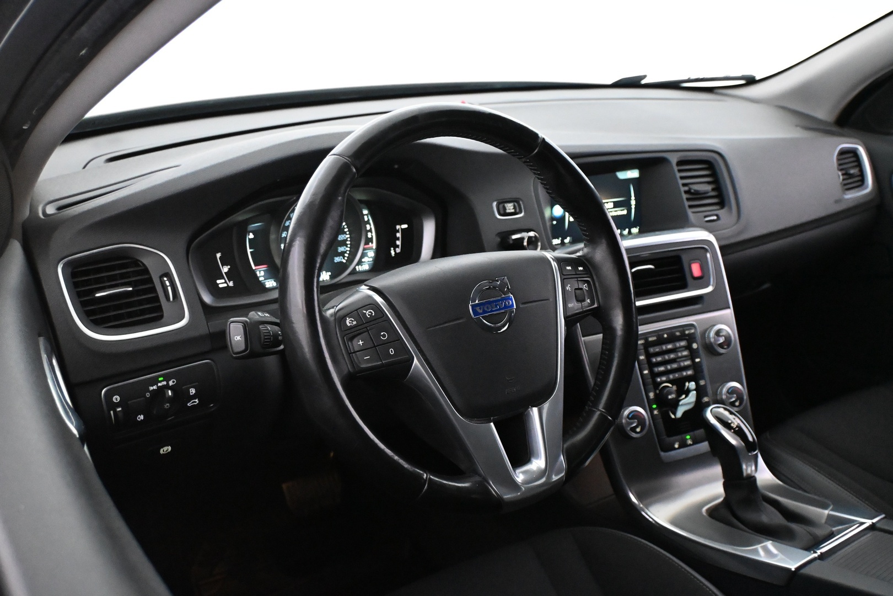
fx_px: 837
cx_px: 446
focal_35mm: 34
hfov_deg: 56.1
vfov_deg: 39.1
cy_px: 298
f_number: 4
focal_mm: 22.5
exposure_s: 1/60
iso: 7200
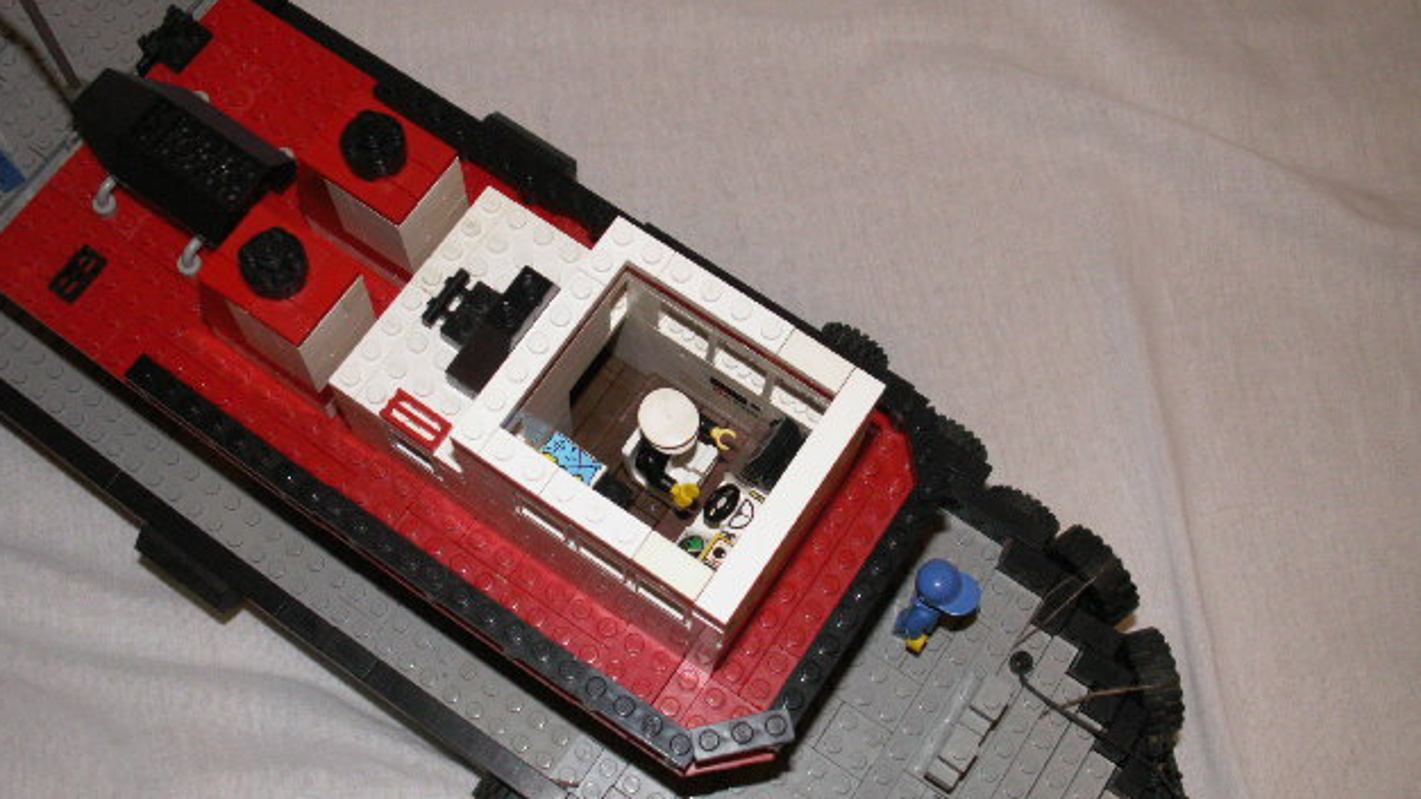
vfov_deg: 30.4
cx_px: 715
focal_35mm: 39
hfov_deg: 51.6
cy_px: 372
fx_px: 1469
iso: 160
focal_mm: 5.86
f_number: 3.2
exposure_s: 1/40
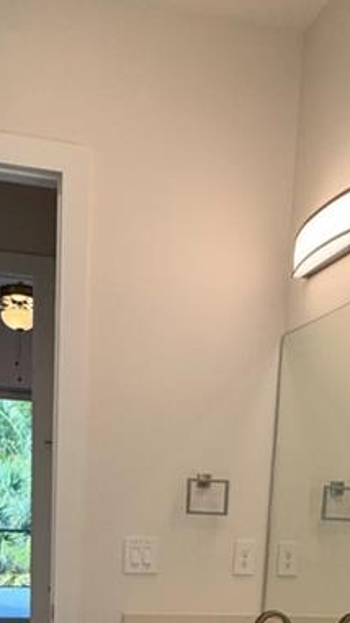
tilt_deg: -10.8
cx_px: 167
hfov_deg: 24.9
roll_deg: -3.9
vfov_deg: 37.4
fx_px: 793
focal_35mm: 48
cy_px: 649
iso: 50
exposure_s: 1/145
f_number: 2.2
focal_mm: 2.22
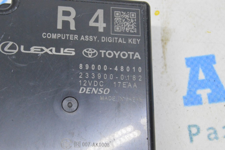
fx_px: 487
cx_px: 112
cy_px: 75
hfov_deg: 26.0
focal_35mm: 78
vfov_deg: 17.5
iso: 6400
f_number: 20
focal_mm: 52
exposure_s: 1/20
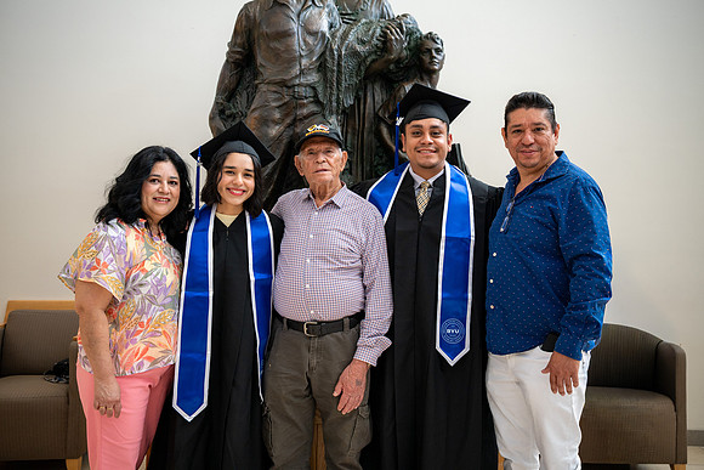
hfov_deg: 50.3
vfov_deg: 34.8
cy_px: 220
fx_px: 749
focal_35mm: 38
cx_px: 353
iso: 640
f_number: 3.2
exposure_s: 1/160
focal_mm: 36
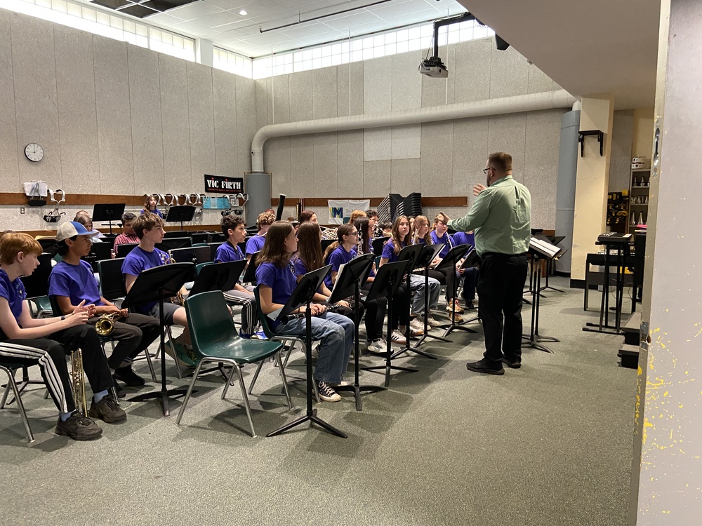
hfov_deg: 67.3
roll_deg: +0.2
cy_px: 263
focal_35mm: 26
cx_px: 351
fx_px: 527
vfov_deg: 53.1
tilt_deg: -6.0
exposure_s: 1/30
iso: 640
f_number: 1.8
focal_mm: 4.25
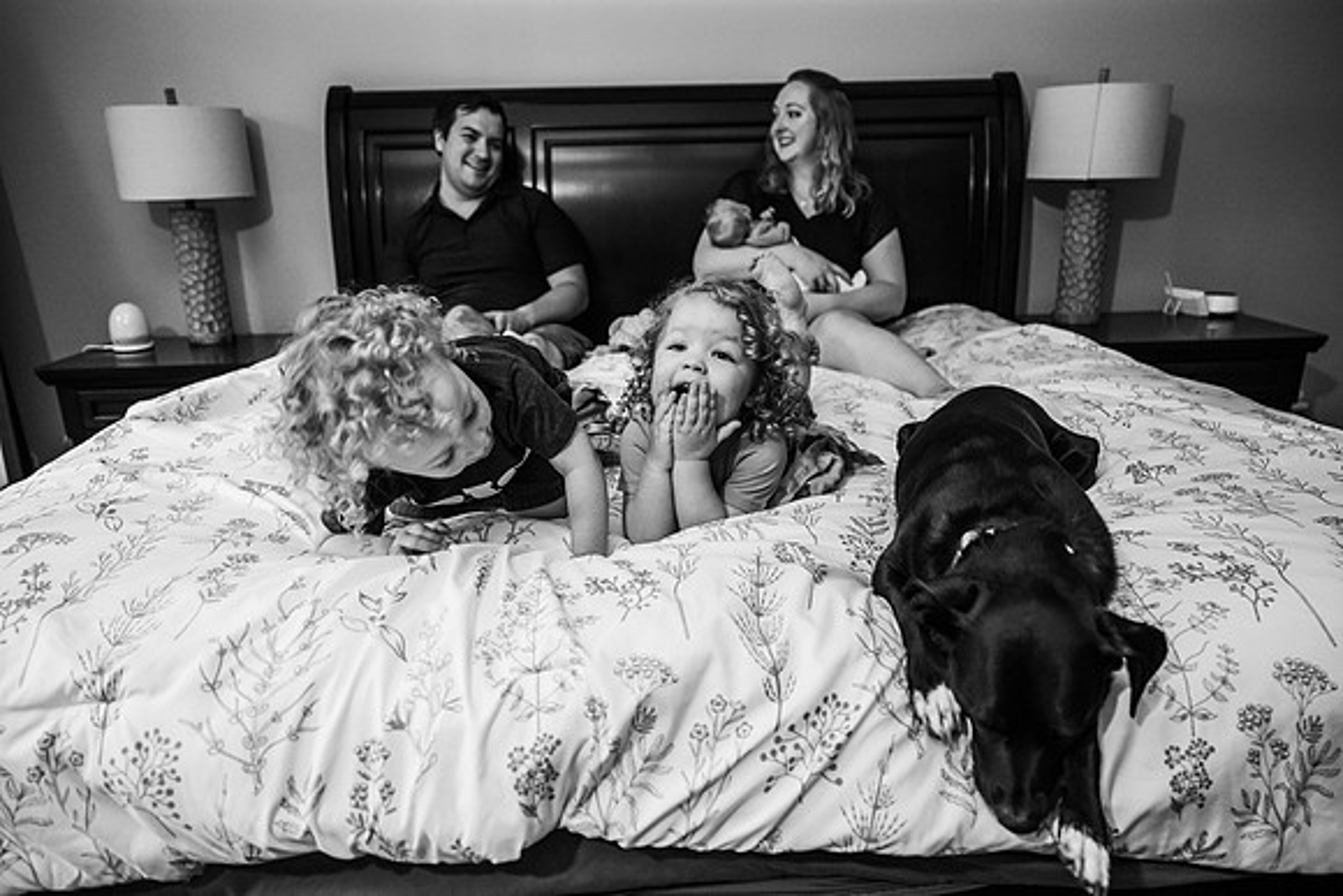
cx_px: 672
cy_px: 448
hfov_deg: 73.7
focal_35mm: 24
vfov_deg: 53.2
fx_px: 896
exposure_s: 1/250
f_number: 3.2
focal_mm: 24
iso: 1600
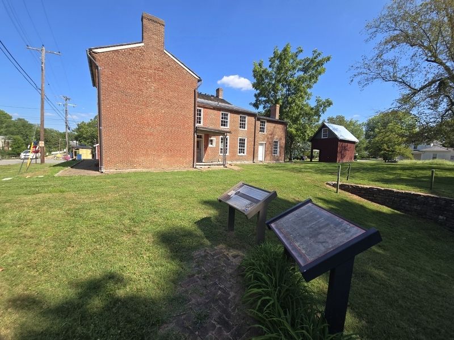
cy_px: 170
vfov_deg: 89.9
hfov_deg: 106.2
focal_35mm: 13
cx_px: 227
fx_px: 170
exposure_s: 1/1350
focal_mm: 2.2
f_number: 2.2
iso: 50
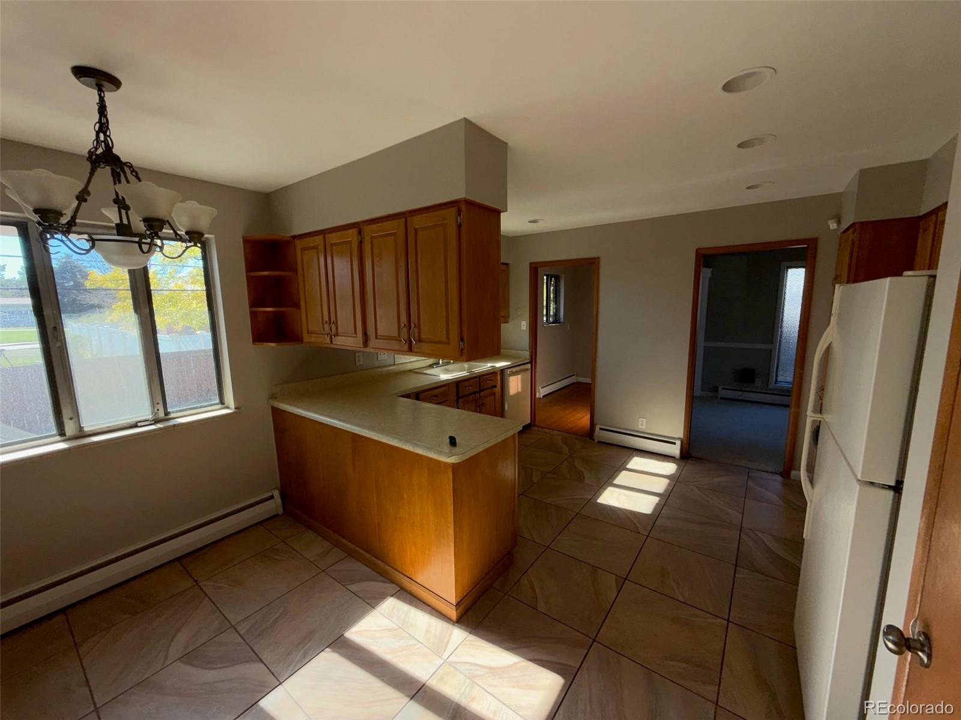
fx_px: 389
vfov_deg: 85.7
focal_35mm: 14
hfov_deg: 102.1
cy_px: 360
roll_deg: +1.1
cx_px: 480
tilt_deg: -9.6
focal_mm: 2.22
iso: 16
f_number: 2.2
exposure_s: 1/166
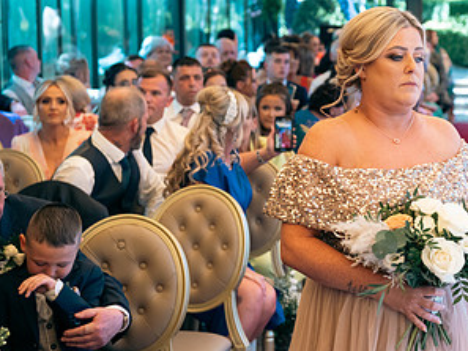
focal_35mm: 90
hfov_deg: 21.4
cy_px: 103
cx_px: 392
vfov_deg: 16.4
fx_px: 1217
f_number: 3.5
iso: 250
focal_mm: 48
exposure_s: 1/200
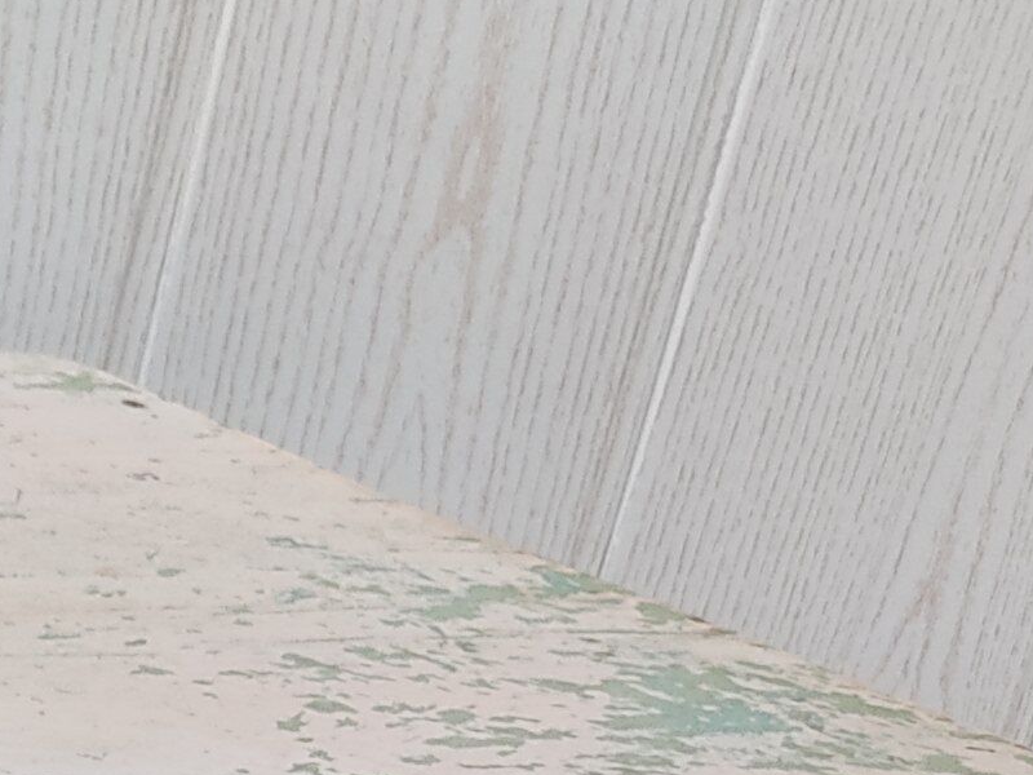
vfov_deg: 10.1
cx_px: -918
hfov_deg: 13.4
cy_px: 1786
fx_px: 3879
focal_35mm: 130
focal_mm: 4.74
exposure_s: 1/33
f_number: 1.79
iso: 306
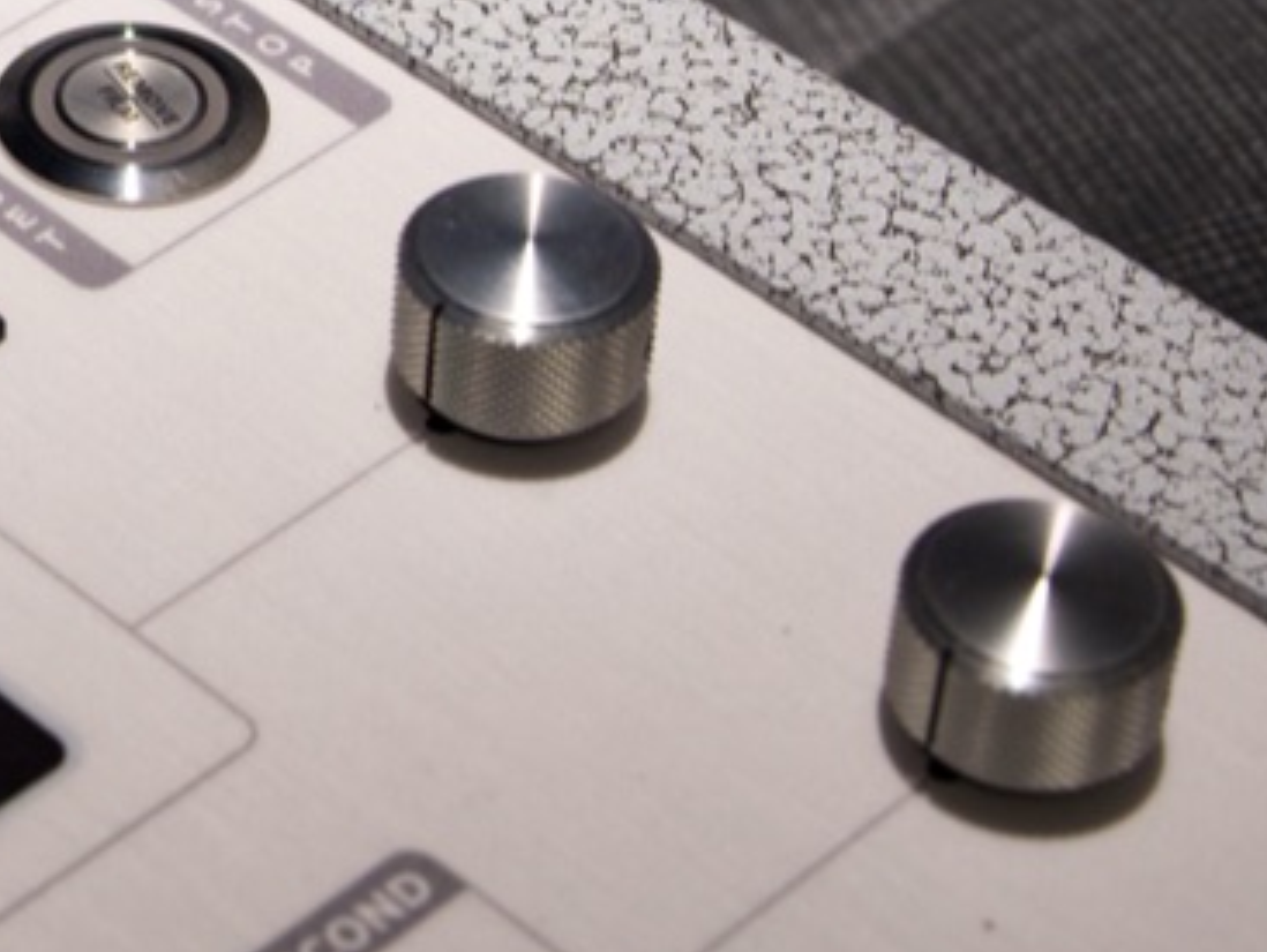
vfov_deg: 10.0
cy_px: -152
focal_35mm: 147
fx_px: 5384
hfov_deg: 13.0
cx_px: -322
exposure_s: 1/60
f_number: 5
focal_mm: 35
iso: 640
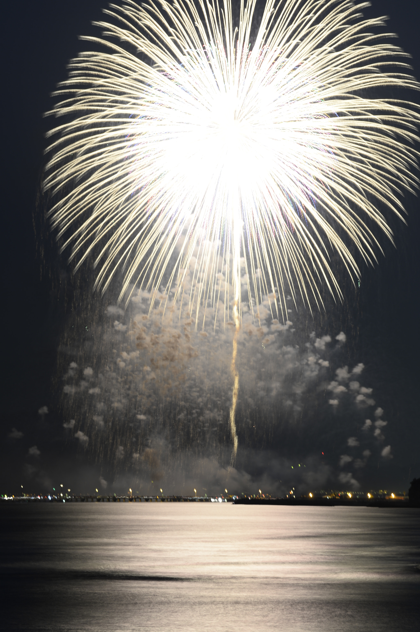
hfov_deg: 6.9
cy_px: 316
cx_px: 210
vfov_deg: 10.3
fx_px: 3504
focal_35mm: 200
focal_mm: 200
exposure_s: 10
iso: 100
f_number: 5.6
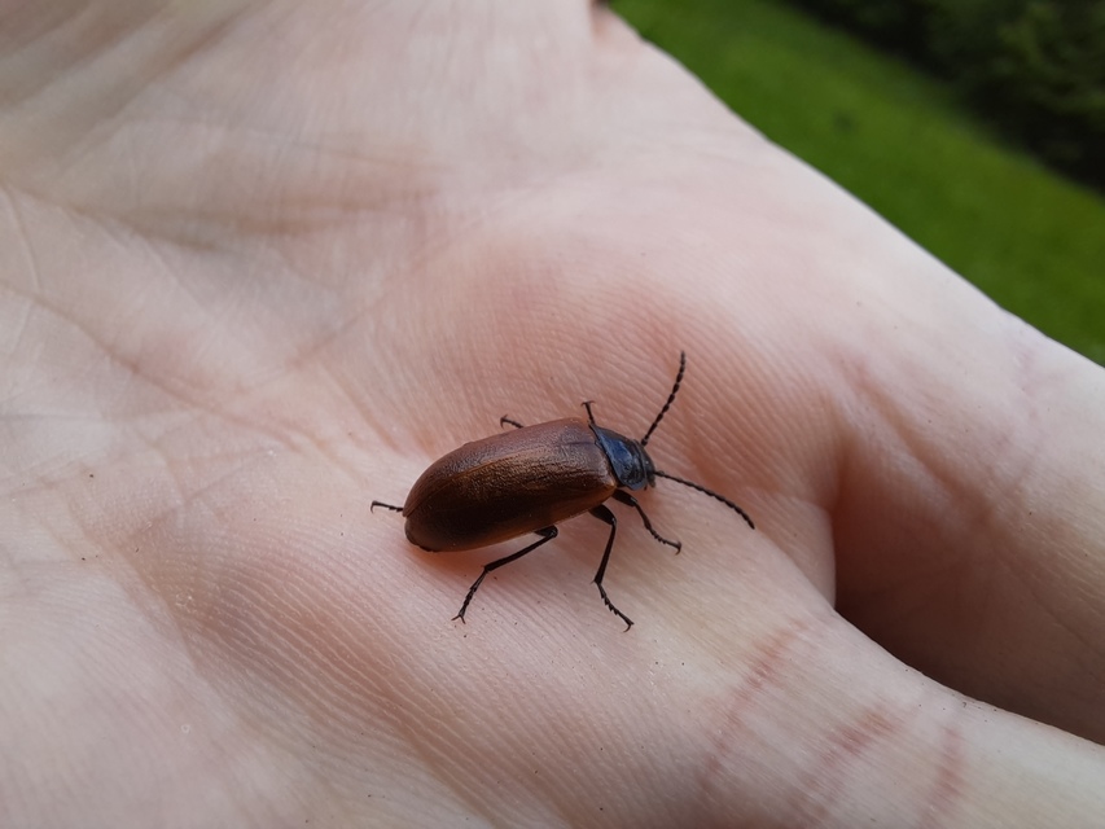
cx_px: 552
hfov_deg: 69.4
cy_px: 414
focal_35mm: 25
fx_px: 798
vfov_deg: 54.9
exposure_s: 1/292
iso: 40
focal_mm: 2.13
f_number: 2.4
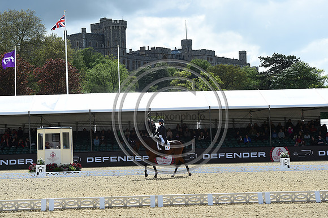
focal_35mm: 92
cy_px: 109
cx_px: 164
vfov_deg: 14.8
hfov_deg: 22.2
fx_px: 838
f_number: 5
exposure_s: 1/1250
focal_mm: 92
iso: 180
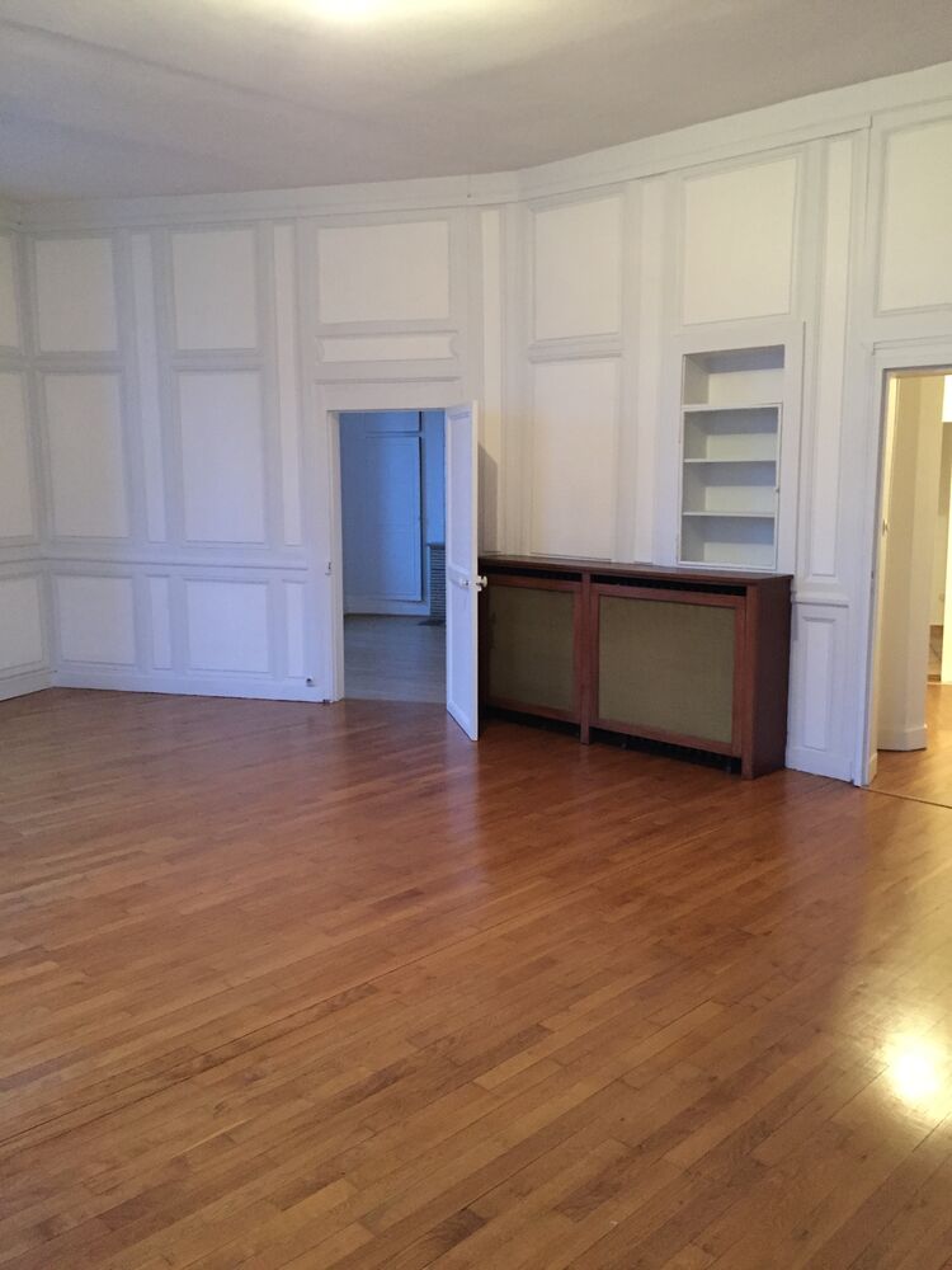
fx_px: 1063
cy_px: 635
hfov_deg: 48.2
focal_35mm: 29
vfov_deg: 61.7
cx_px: 476
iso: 500
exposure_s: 1/17
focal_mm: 4.15
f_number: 2.2
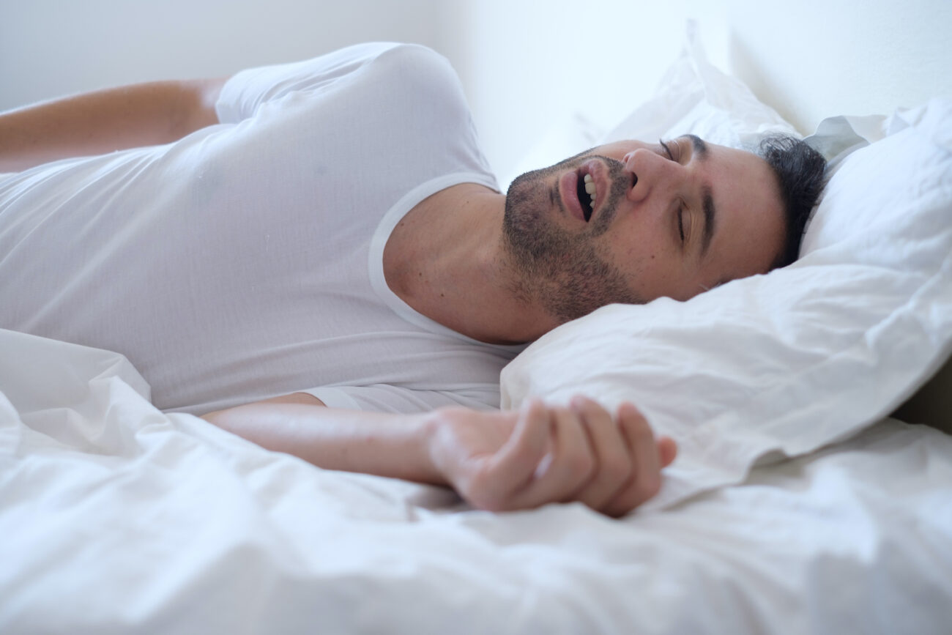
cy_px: 318
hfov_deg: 37.5
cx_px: 476
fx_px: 1402
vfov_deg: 25.5
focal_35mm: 53
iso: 200
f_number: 2
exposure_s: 1/80
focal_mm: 35
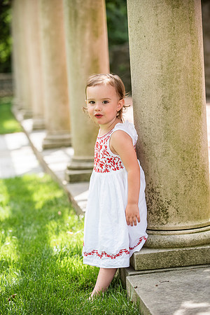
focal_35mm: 102
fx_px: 892
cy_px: 158
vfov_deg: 20.0
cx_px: 105
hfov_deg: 13.4
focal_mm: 102
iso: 640
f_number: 3.5
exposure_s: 1/1250
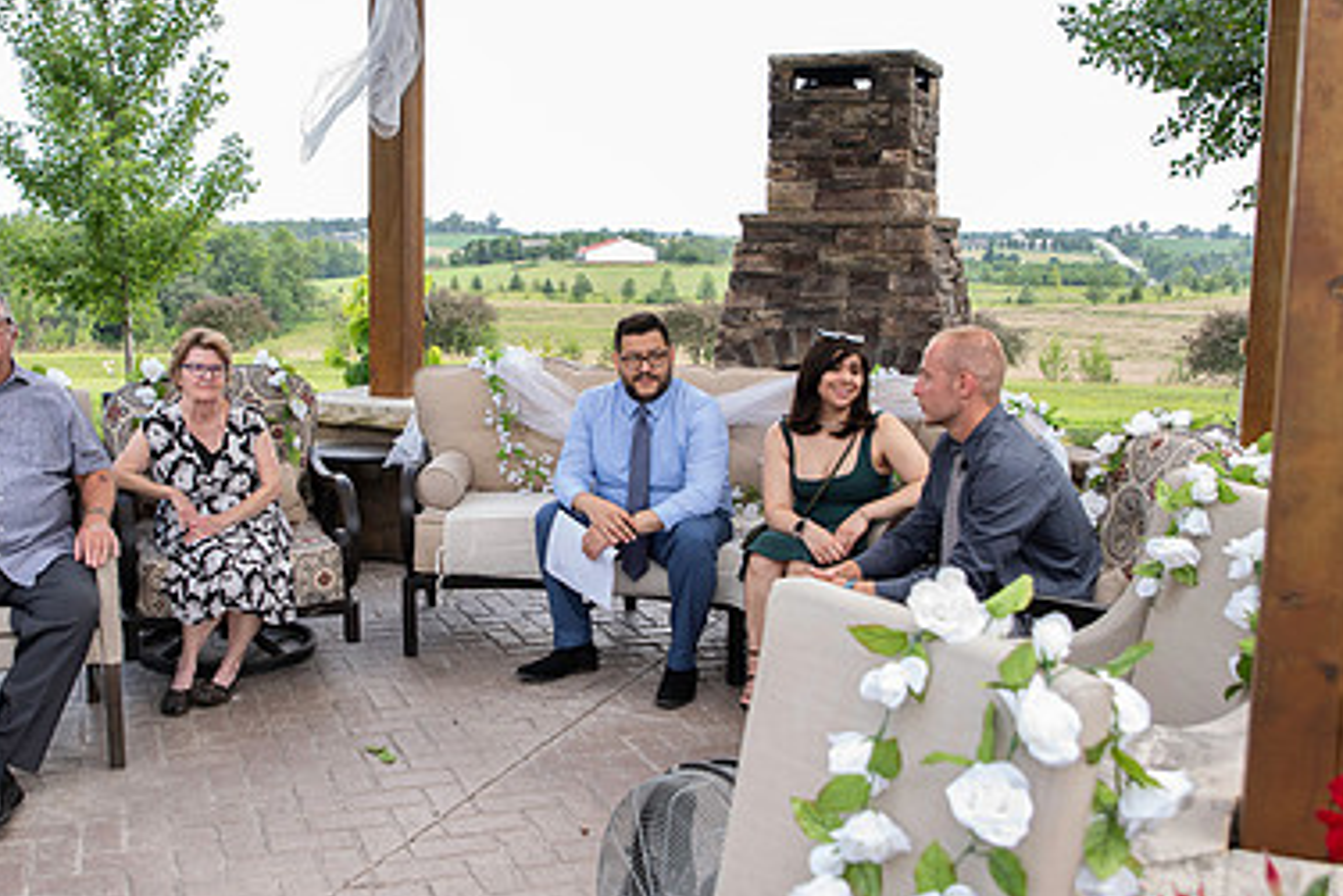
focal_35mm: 37
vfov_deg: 36.0
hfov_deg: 51.3
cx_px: 504
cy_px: 452
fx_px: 1381
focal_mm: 24
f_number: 4
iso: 450
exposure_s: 1/250
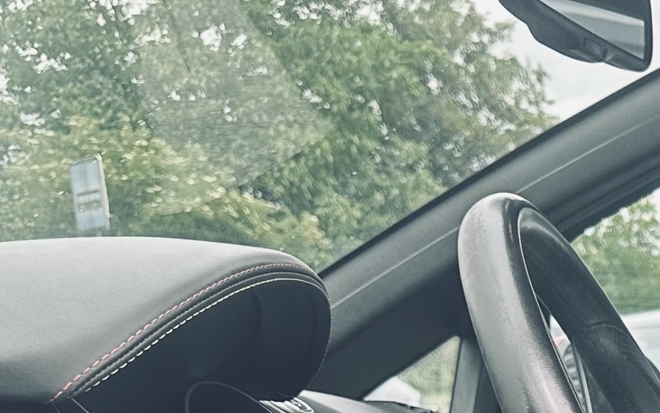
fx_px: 1817
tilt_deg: -13.7
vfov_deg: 11.5
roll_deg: +1.7
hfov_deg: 17.7
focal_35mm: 101
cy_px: 848
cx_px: 1088
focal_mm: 6.86
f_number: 1.78
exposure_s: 1/421
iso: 80
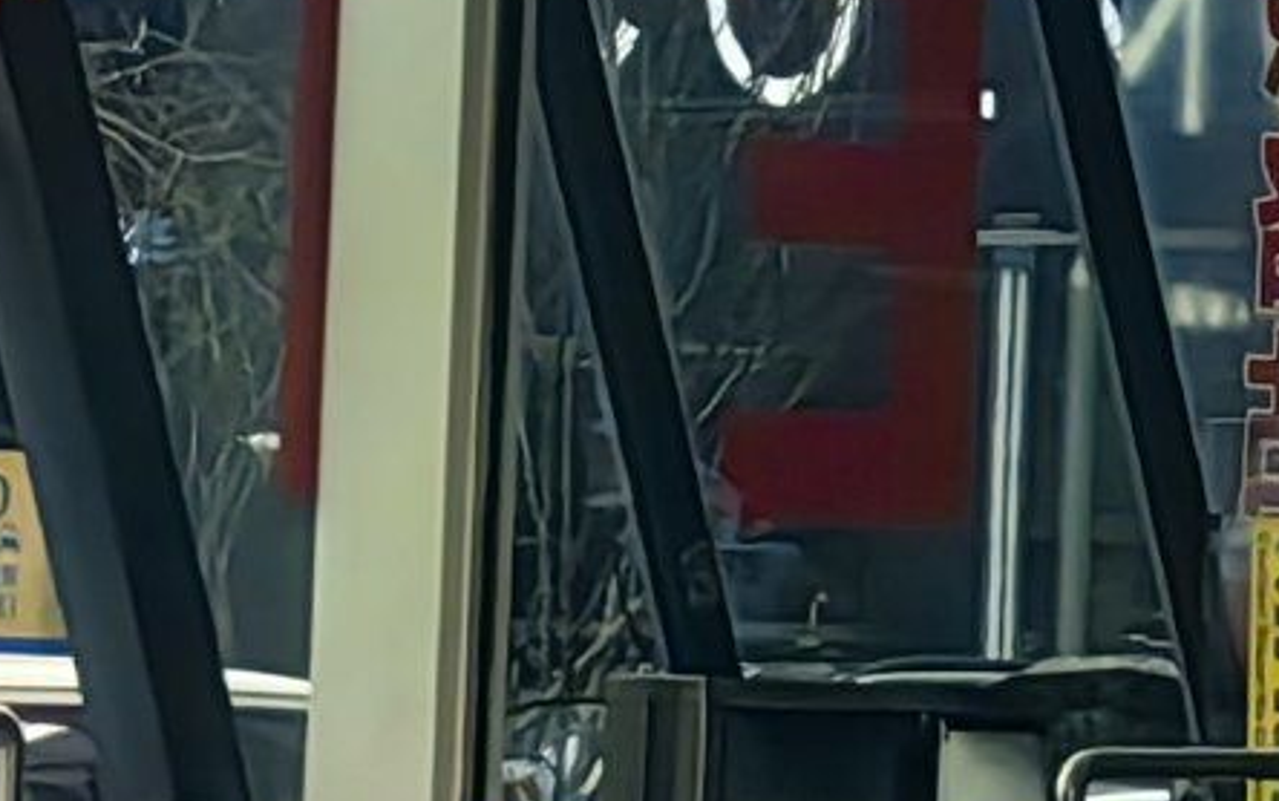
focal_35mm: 378
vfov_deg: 3.5
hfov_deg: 5.5
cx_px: 2136
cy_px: -689
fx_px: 13183
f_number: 2
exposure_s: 1/909
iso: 80
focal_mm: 5.75
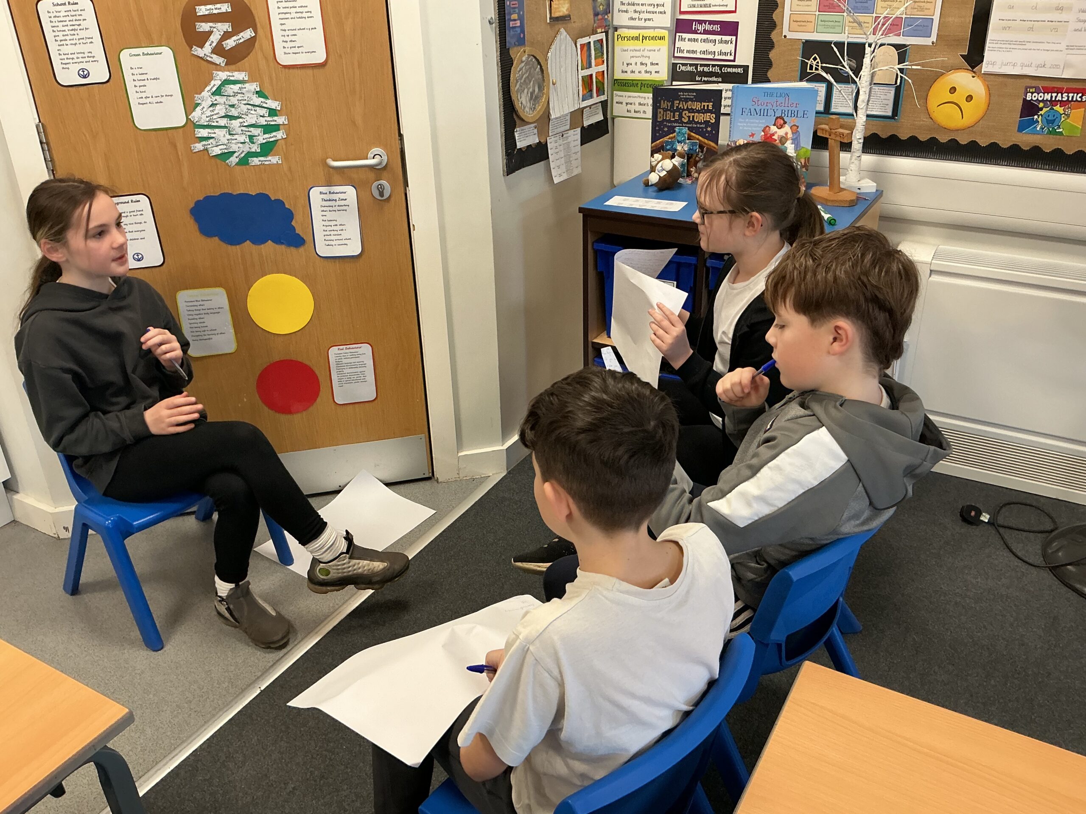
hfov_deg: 61.7
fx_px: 910
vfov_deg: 48.2
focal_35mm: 29
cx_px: 543
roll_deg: +2.1
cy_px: 407
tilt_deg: -27.6
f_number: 1.8
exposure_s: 1/60
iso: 100
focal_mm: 3
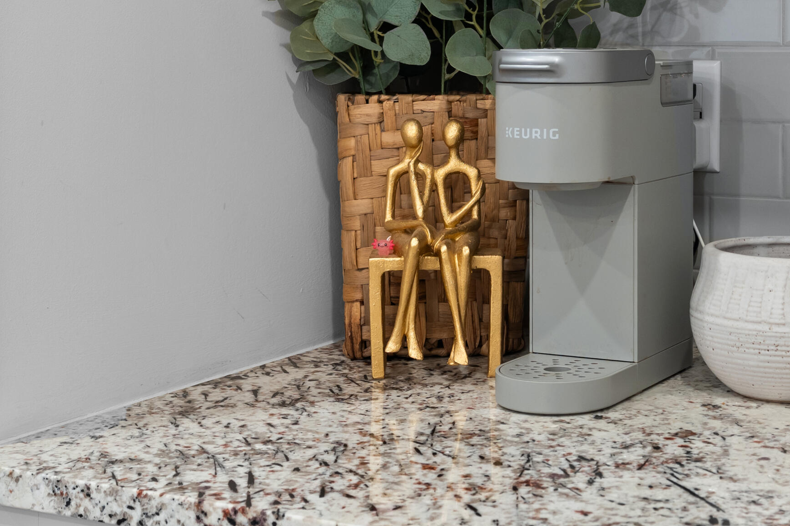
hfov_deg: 28.7
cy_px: 240
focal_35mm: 69
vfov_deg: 19.7
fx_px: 1514
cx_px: 624
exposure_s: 1/6
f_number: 5
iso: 320
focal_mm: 27
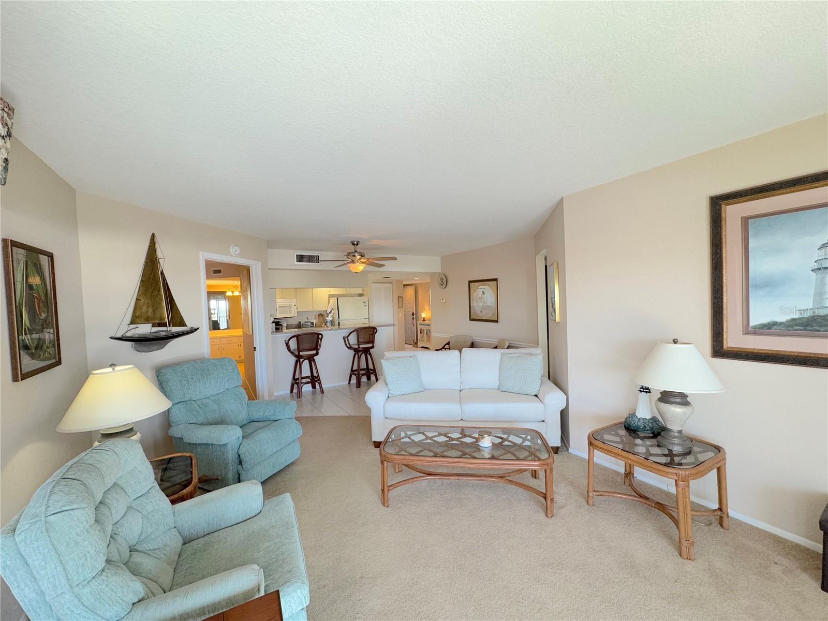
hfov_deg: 102.1
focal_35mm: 14
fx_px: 335
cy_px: 310
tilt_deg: -1.9
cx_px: 414
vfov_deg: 85.7
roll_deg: +1.9
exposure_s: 1/120
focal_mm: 2.22
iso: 160
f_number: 2.2
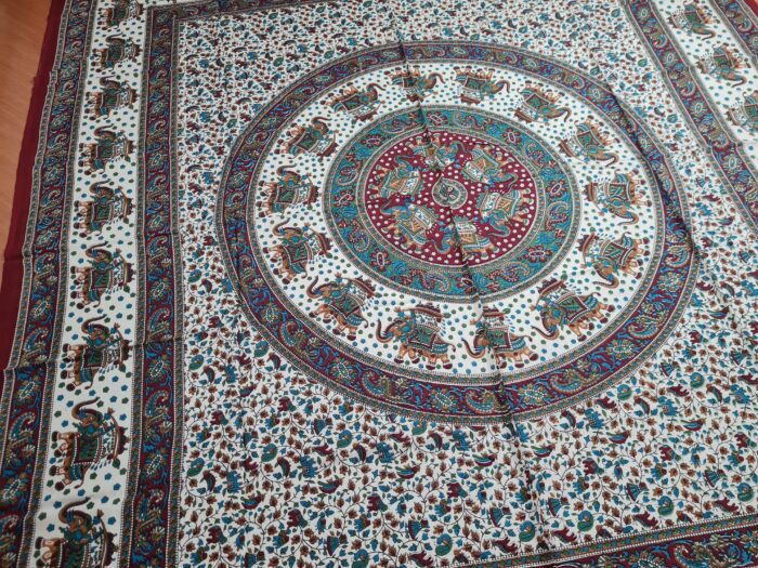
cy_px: 284
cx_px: 379
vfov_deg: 53.1
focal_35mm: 26
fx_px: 569
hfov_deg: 67.3
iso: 250
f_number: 1.8
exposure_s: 1/60
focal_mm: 5.4
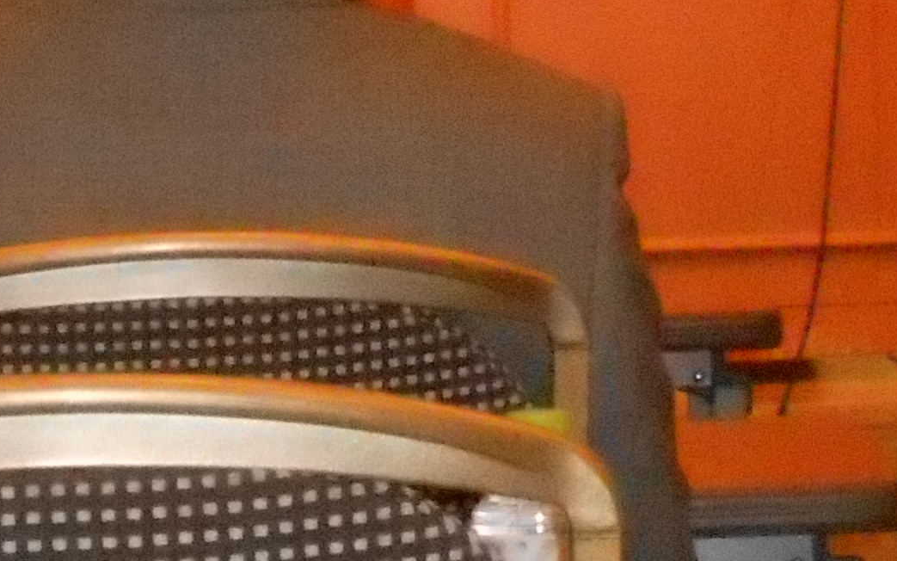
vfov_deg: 4.4
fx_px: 7212
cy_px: -802
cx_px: 771
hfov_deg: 7.1
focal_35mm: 295
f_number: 5.6
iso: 1250
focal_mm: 11.3
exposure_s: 1/60
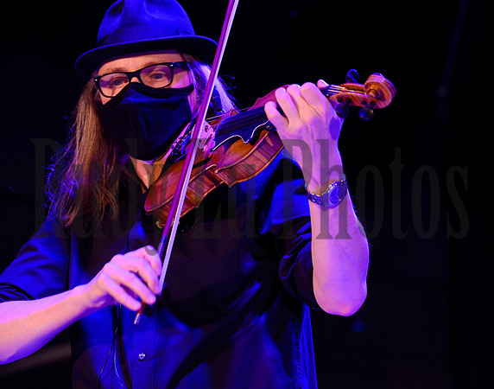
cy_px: 194
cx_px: 292
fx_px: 2511
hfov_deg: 11.2
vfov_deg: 8.9
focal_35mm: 173
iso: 1600
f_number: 4.5
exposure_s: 1/100
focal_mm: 155
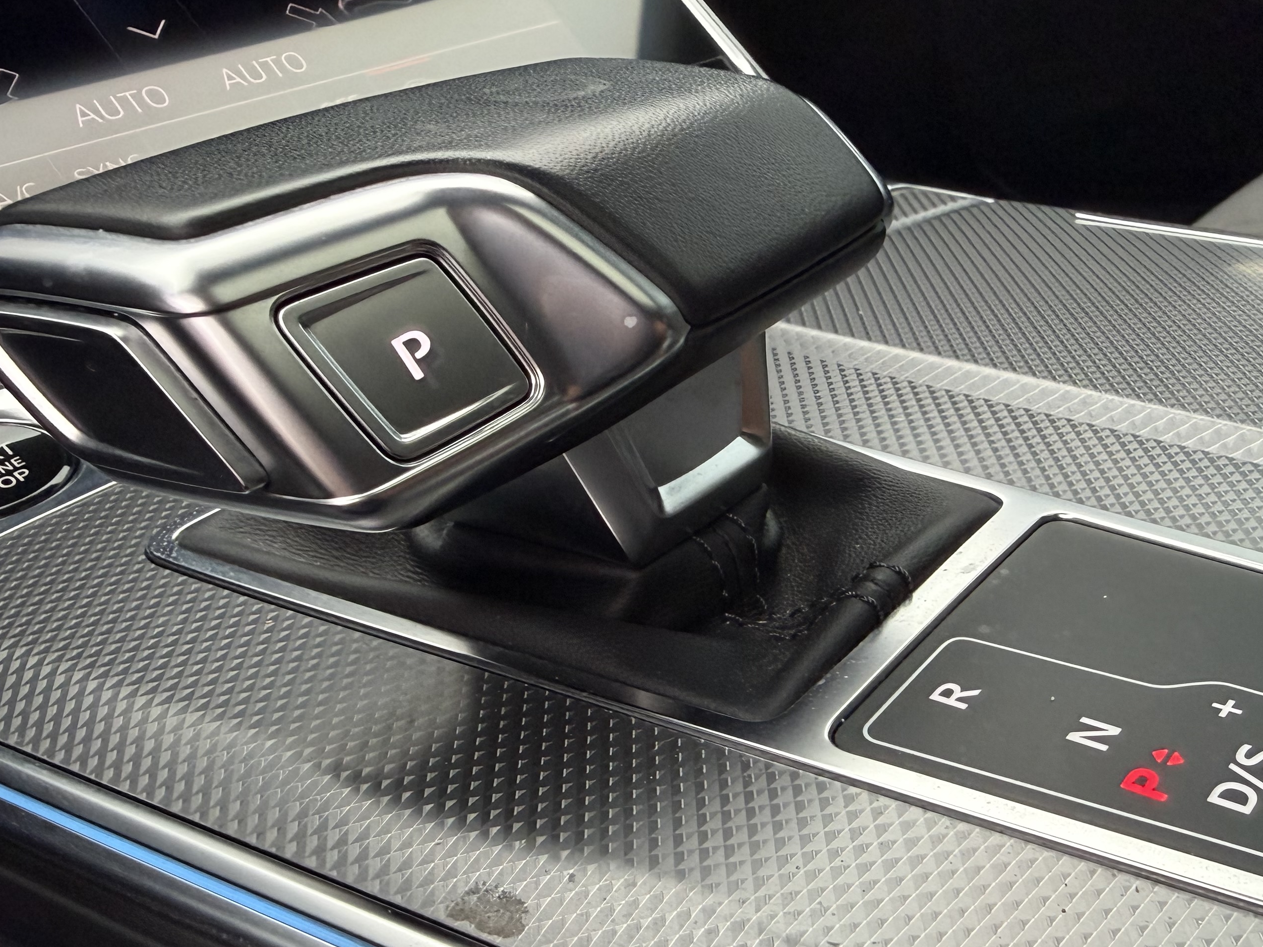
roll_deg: +9.4
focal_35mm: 38
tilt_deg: -30.8
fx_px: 1386
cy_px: 619
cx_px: 838
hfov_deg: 48.2
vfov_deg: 37.4
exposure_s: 1/67
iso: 250
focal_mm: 2.22
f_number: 2.2
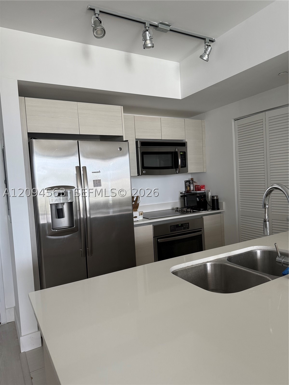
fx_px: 267
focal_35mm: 24
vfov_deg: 71.6
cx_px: 144
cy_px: 192
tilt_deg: -2.6
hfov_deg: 56.8
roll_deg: +2.8
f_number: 1.78
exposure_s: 1/121
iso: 200
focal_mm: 6.76
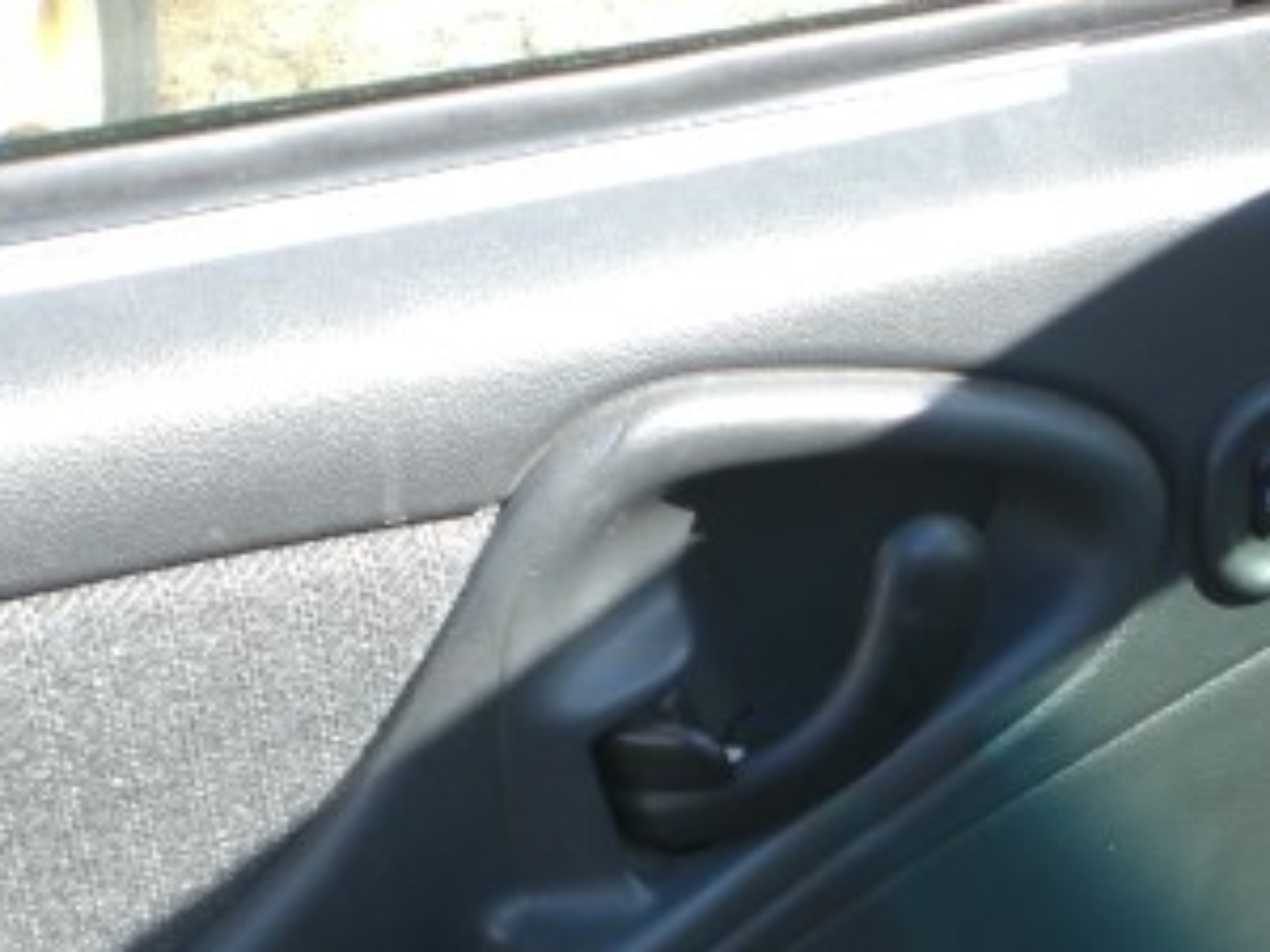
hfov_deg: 23.9
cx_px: 957
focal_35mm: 81
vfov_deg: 18.0
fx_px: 2972
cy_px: 783
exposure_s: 1/160
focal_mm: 6.3
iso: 50
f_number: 3.1
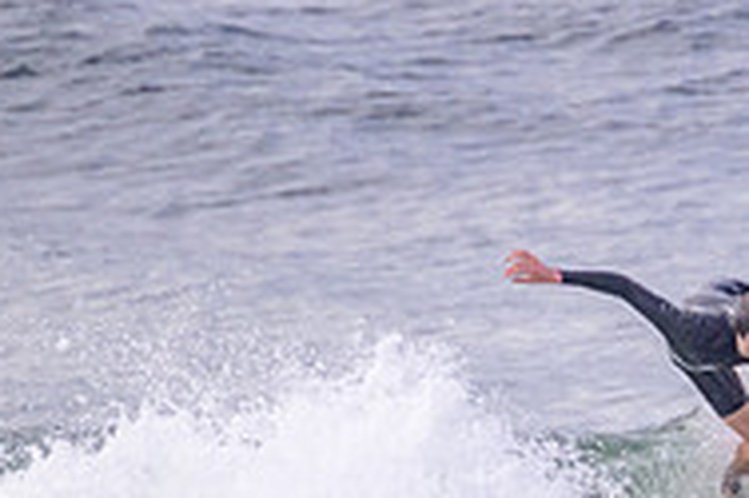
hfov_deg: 0.8
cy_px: 639
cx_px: 1100
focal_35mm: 2473
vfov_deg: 0.6
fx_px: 51406
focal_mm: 800
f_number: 11
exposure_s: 1/2000
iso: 2000
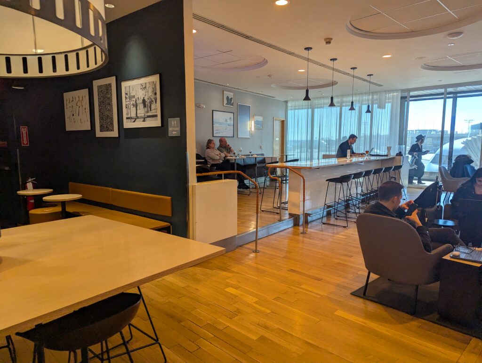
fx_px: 335
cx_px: 241
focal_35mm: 24
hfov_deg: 71.5
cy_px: 182
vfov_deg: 56.9
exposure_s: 1/120
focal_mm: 6.81
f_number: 1.85
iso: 139
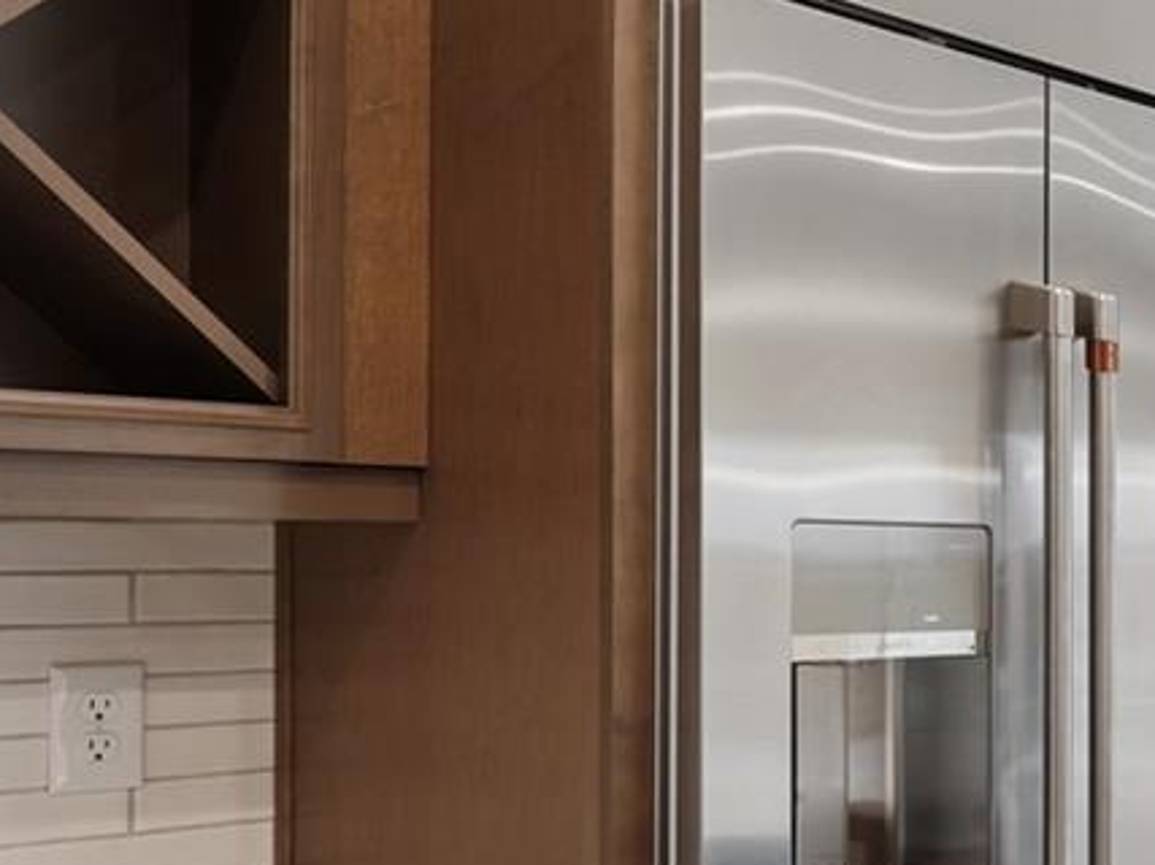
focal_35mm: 54
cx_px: 1490
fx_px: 1801
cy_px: 573
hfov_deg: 29.1
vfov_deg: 26.9
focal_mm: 10
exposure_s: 1/8
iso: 400
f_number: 8
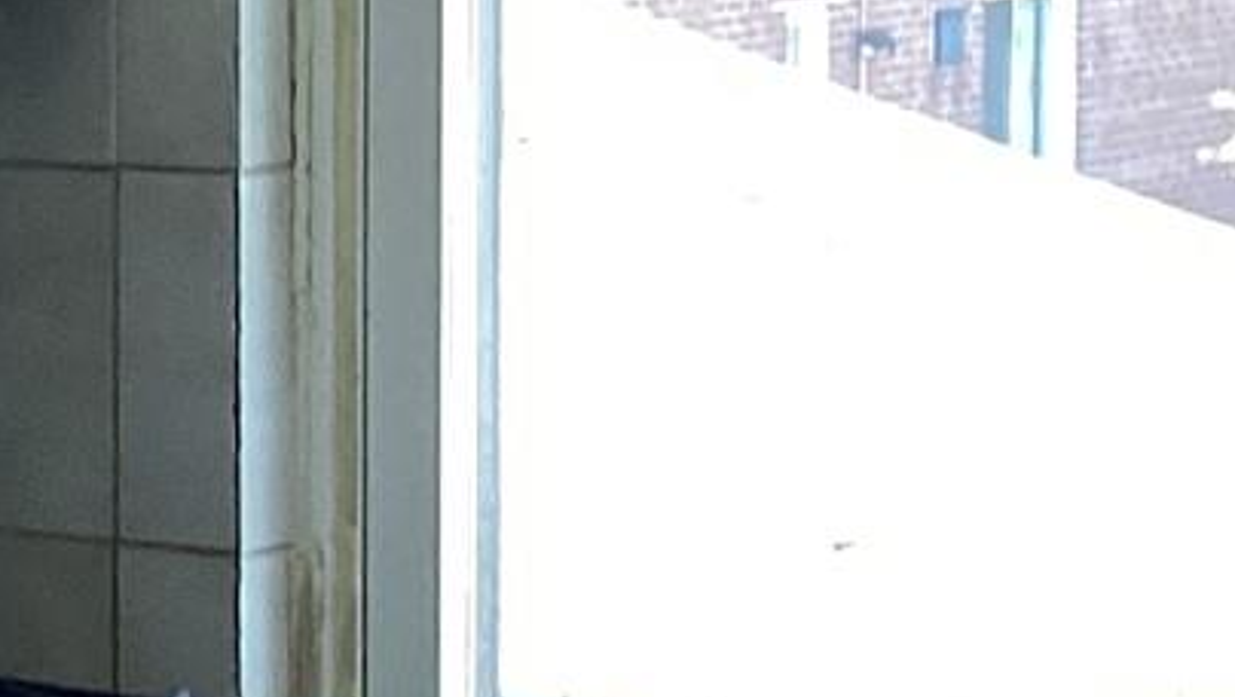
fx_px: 5604
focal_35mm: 171
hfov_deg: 10.7
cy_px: 281
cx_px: -1742
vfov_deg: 7.1
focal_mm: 3.3
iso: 50
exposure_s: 1/60
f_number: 2.4
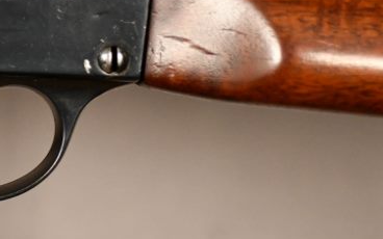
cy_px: 108
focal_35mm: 255
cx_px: -67
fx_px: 2662
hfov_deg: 8.2
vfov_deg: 5.1
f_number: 3.2
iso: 2200
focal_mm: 60
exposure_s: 1/250
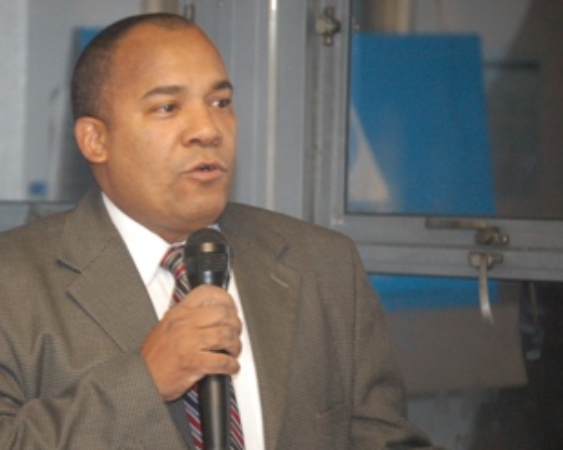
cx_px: 166
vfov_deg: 5.6
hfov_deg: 7.0
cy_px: 257
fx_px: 4592
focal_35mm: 276
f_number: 5
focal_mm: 135
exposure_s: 1/60
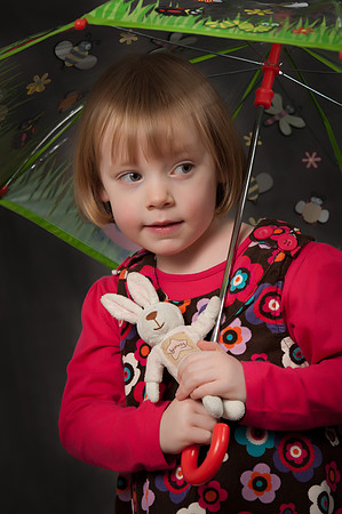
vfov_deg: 14.2
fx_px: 2071
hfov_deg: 9.4
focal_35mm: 145
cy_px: 257
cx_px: 171
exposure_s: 1/125
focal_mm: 145
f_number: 5.6
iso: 100
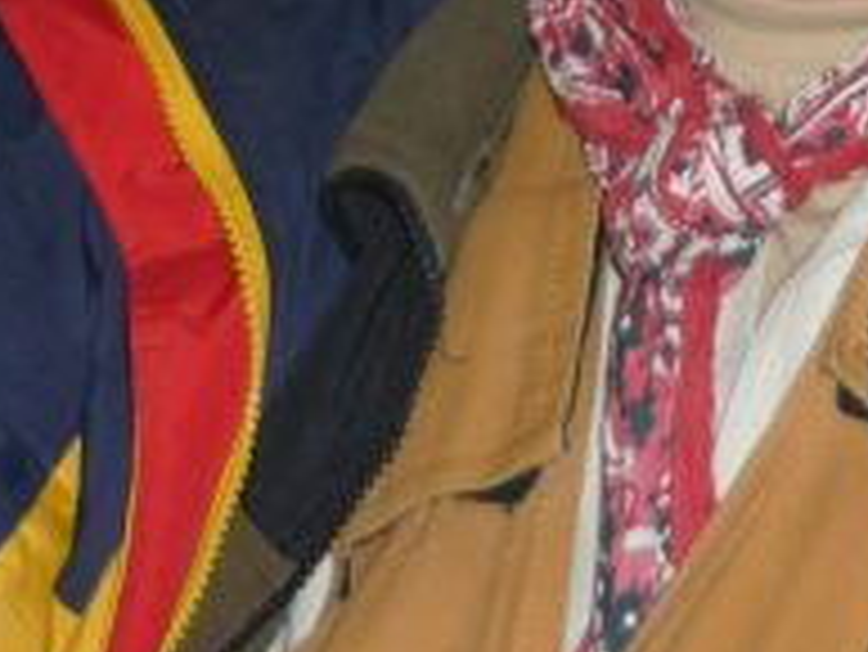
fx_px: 3437
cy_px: -495
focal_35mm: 137
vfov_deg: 10.3
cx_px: 765
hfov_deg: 14.3
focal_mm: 5.5
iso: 100
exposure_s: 1/8
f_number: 2.8
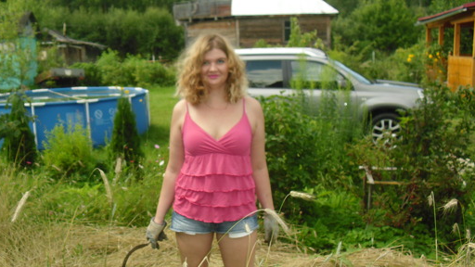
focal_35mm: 46
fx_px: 579
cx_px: 207
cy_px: 157
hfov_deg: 44.5
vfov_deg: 25.9
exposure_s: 1/400
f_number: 3.1
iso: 100
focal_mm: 6.3
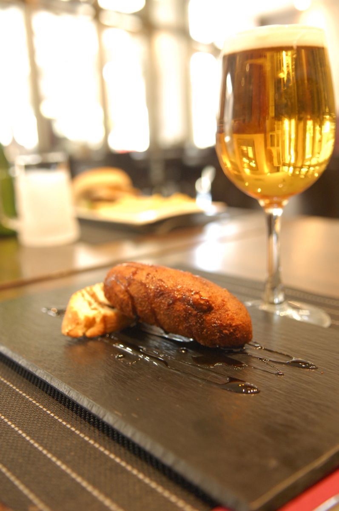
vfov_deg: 49.6
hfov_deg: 34.1
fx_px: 552
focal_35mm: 39
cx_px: 170
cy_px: 256
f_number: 2.8
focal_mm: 26
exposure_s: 1/20
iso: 800
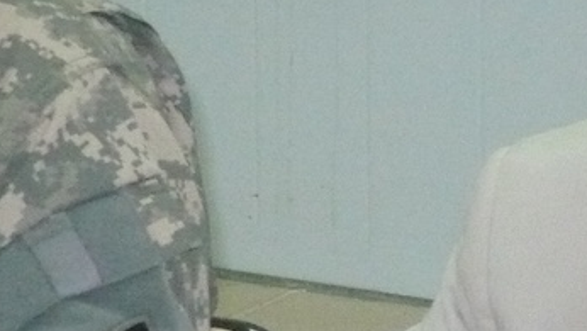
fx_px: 5559
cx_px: 412
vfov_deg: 3.4
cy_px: 182
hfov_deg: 6.0
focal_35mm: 357
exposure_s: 1/30
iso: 640
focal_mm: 17.4
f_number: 5
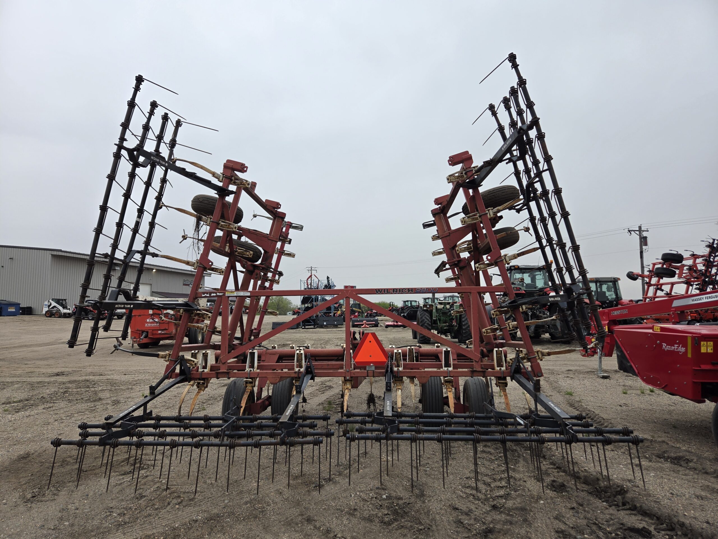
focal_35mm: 23
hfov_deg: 73.9
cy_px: 270
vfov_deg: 58.9
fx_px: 477
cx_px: 359
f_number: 1.8
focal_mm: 5.4
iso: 40
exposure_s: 1/180
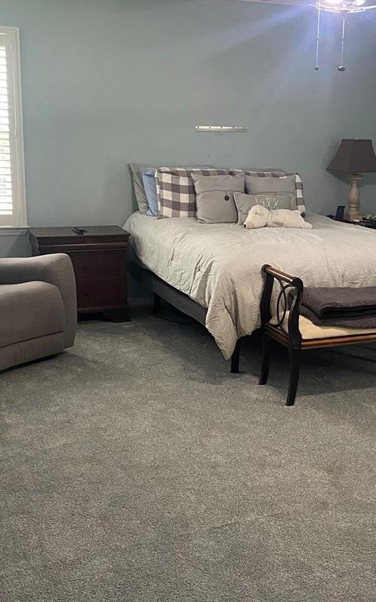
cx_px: 246
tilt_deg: -14.6
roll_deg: +0.5
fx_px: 787
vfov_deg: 41.8
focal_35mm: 48
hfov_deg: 26.7
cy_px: 331
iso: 400
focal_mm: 4.25
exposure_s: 1/60
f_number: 1.8
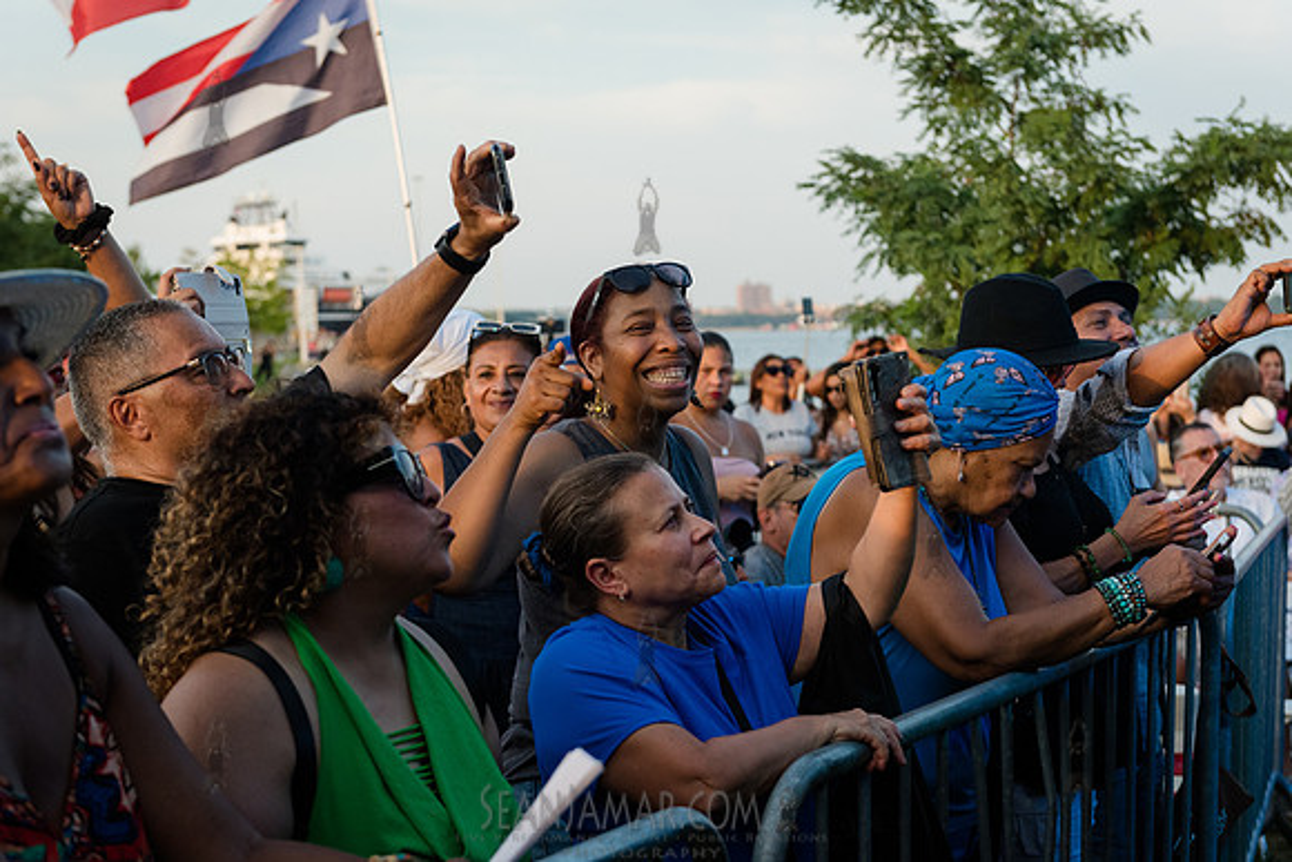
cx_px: 646
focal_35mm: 60
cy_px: 431
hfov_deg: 33.4
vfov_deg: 22.6
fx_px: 2154
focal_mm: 60
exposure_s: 1/1250
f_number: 4
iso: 2000
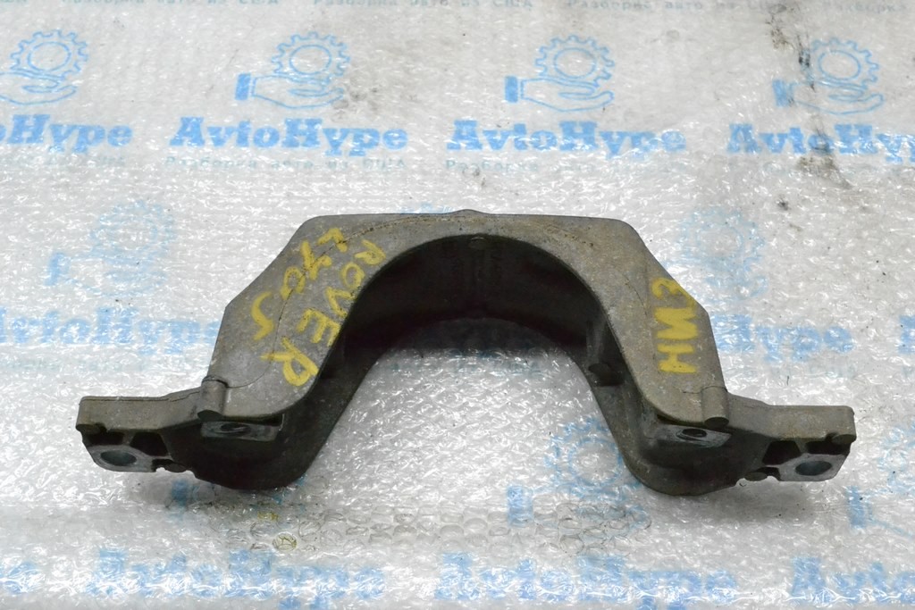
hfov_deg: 41.1
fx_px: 1220
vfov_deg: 28.1
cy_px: 305
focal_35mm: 48
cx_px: 458
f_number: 11
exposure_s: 1/160
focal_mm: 32
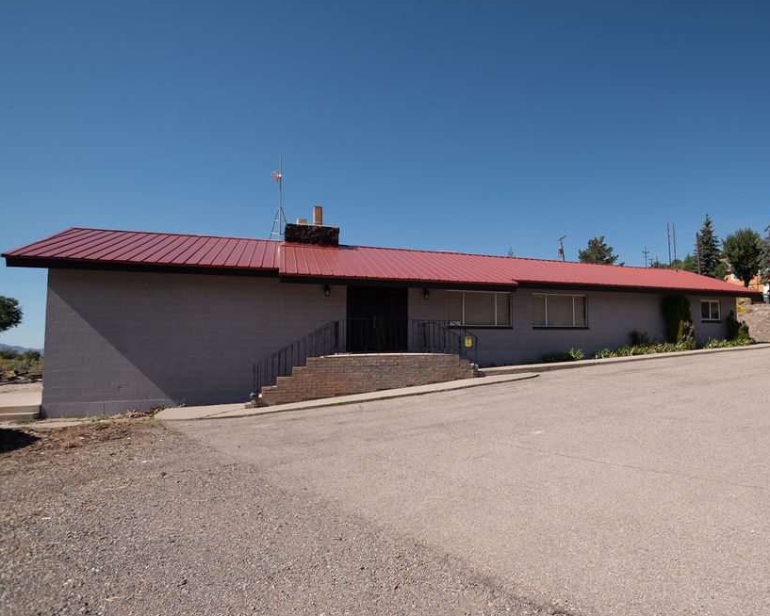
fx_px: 456
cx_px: 482
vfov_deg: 68.1
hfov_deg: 78.9
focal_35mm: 20
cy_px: 310
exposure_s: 1/1600
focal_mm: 11.5
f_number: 4
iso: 100
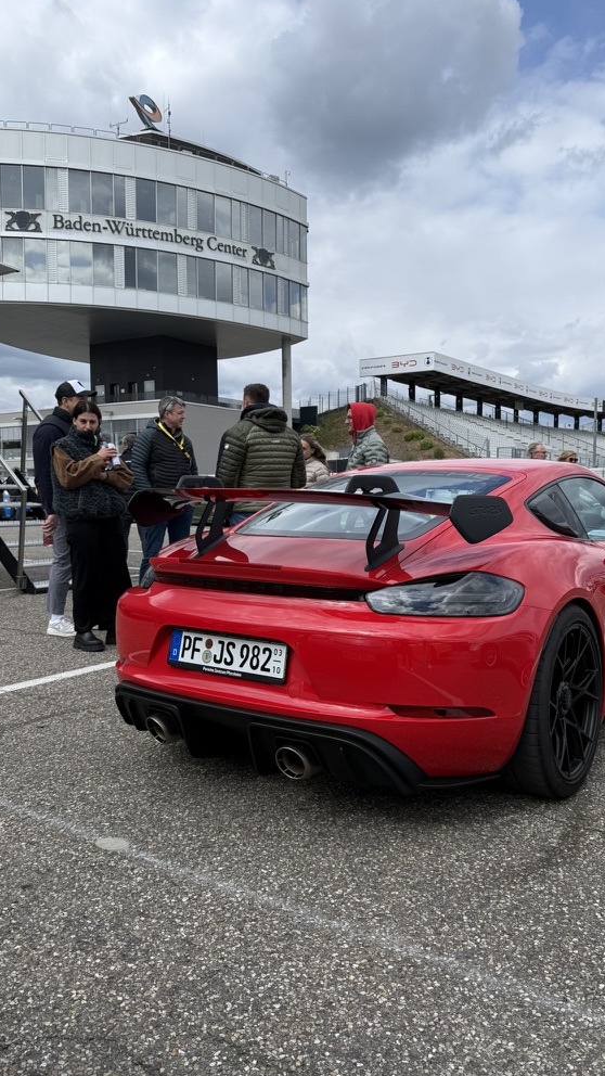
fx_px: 770
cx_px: 364
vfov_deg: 69.9
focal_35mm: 27
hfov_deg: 42.7
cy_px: 529
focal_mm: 6.76
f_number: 1.78
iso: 80
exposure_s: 1/4167
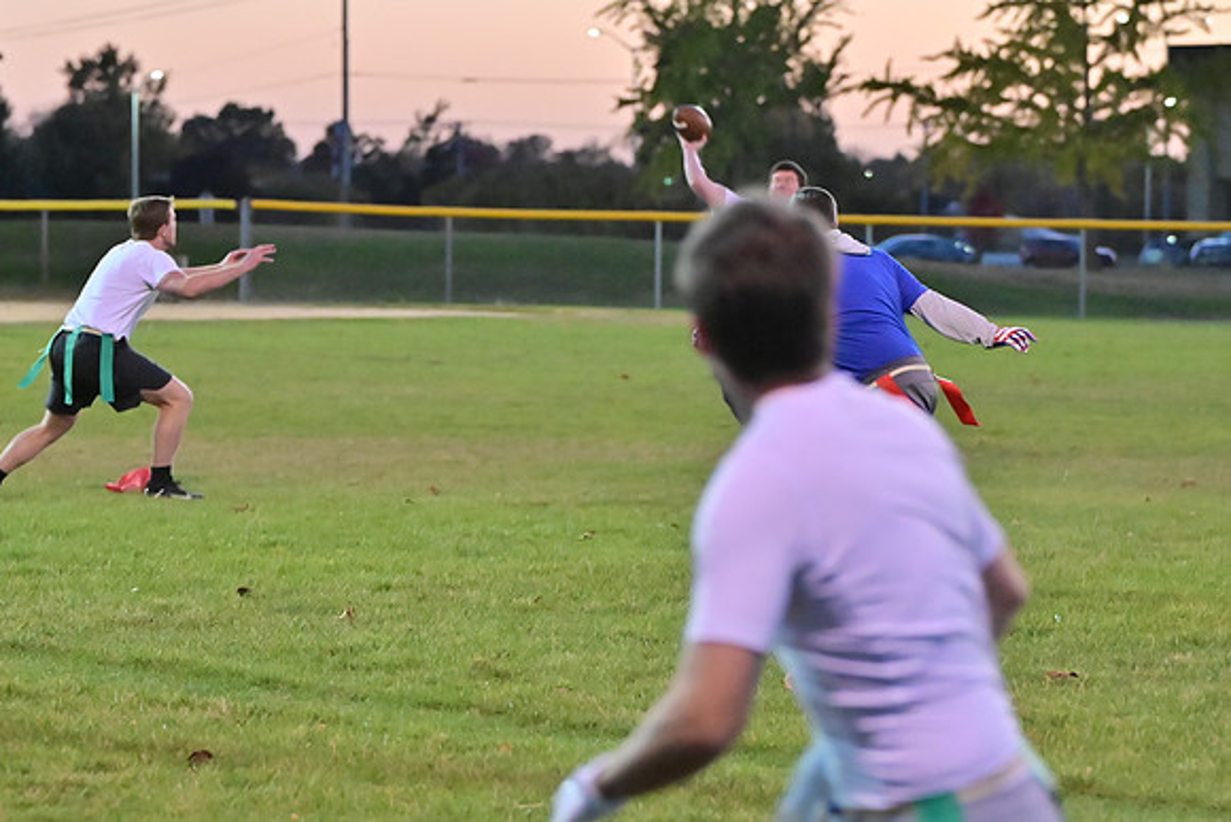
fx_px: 5643
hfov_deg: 12.4
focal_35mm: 165
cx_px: 616
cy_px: 411
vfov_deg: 8.3
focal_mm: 110
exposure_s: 1/500
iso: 6400
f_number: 4
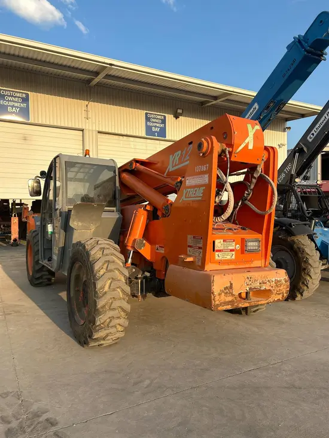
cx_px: 164
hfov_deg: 53.1
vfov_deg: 67.3
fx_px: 329
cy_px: 219
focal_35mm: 26
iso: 50
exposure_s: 1/1597
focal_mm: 5.7
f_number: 1.5
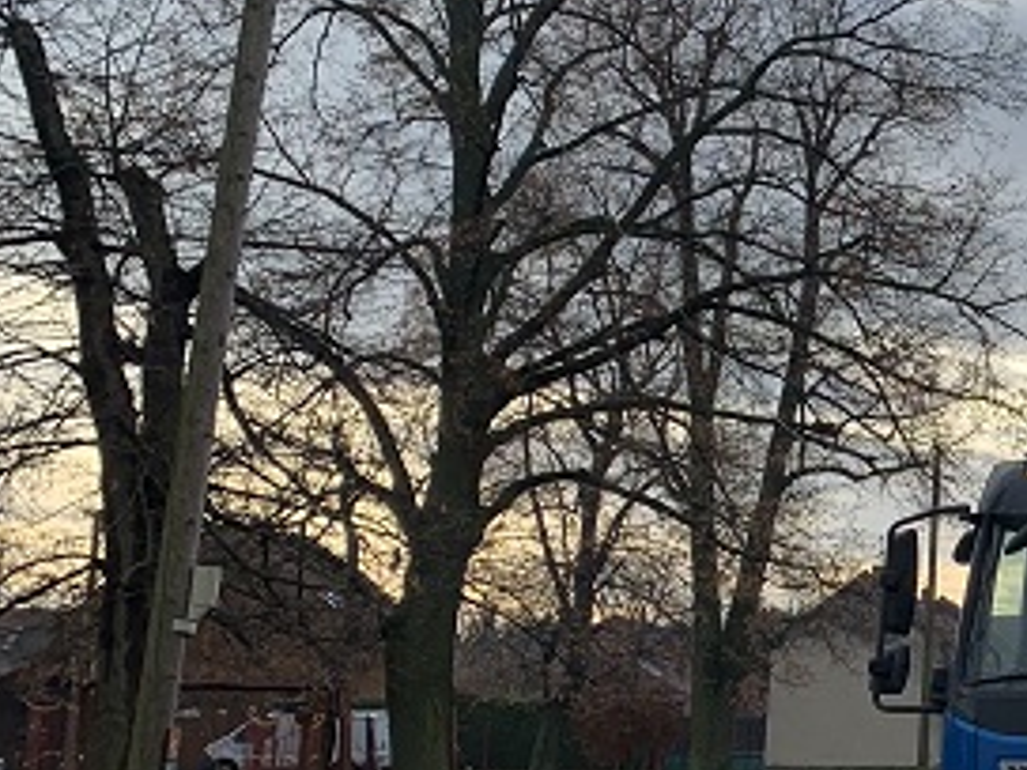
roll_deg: -1.3
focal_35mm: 77
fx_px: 2284
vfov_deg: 19.1
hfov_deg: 22.1
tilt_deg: +6.0
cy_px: 542
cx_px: 1418
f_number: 1.8
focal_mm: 4.25
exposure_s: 1/1332
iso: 25
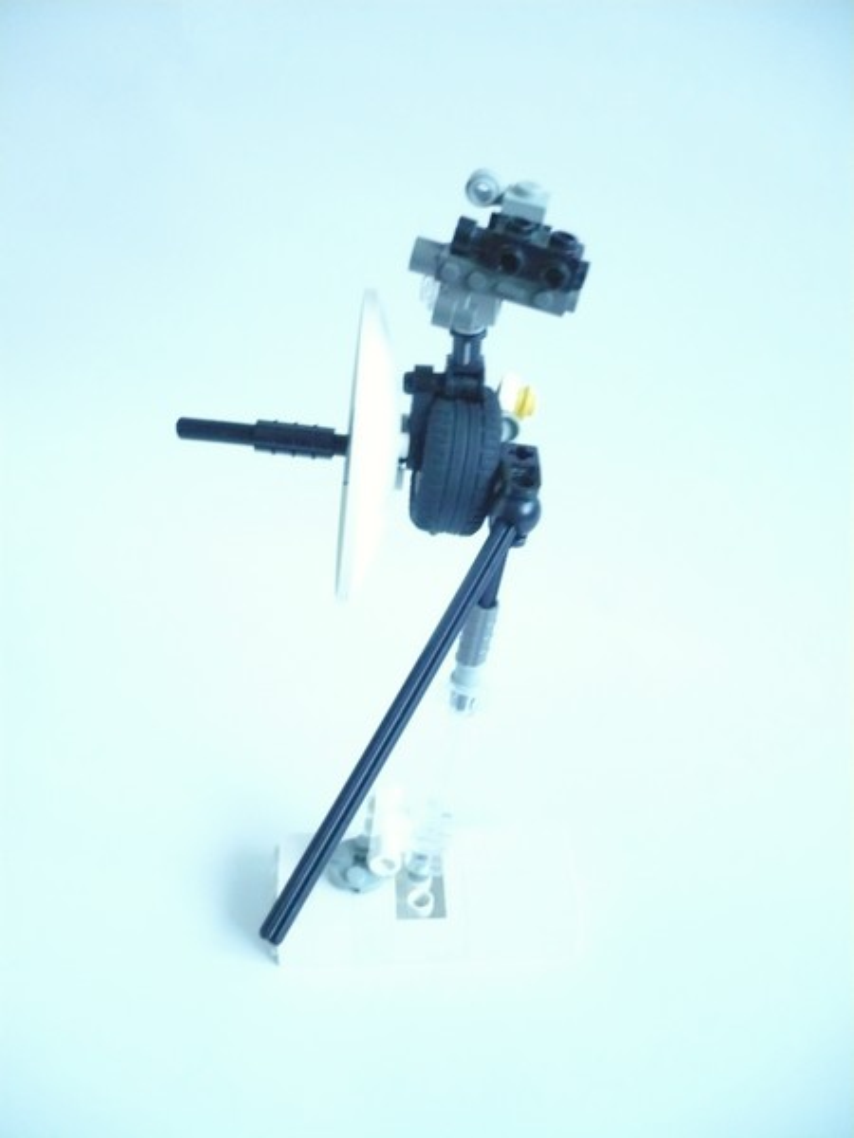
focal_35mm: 35
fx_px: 1151
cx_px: 427
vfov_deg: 52.6
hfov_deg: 40.7
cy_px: 569
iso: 400
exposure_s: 1/4
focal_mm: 5.8
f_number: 2.8
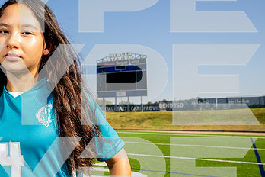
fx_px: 294
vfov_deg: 33.4
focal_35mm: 40
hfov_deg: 46.7
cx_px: 66
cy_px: 85
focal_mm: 24
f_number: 7.1
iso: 50
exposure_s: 1/125
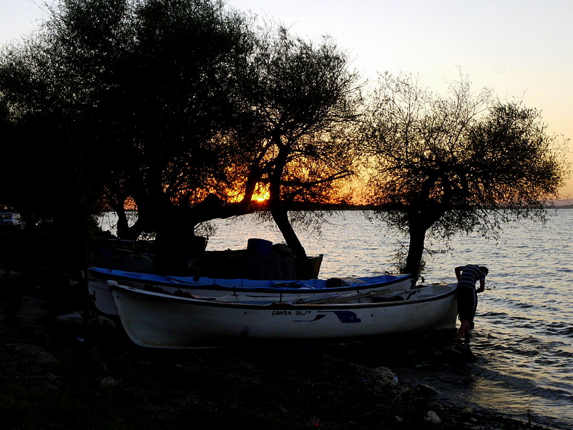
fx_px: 795
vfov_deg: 30.3
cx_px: 286
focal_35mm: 48
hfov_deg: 39.7
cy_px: 215
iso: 320
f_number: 16
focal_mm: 24
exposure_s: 1/30
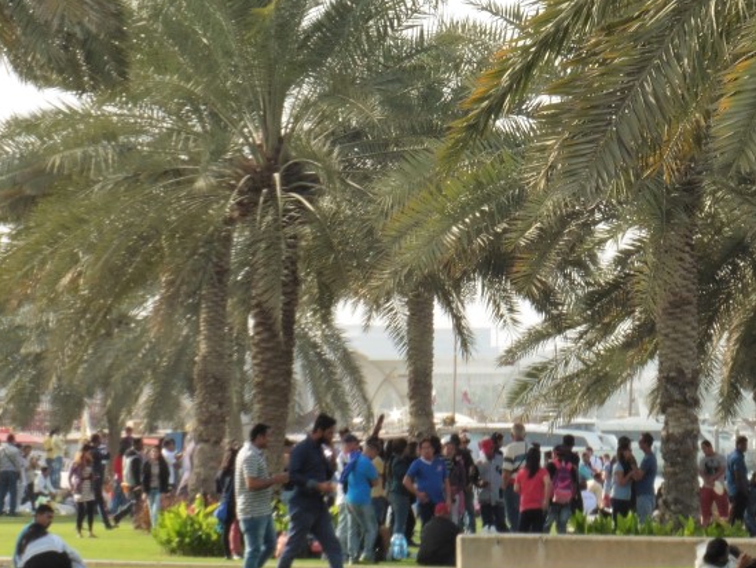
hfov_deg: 7.8
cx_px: 559
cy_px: 184
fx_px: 5572
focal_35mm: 255
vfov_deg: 5.8
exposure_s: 1/160
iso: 100
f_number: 6.3
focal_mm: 24.4
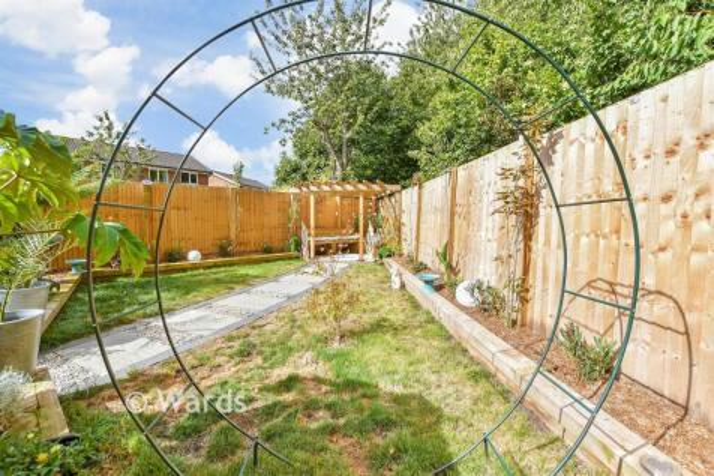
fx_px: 297
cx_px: 357
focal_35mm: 15
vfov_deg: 77.3
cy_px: 238
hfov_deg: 100.4
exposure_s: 1/250
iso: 160
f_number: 6.3
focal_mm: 10
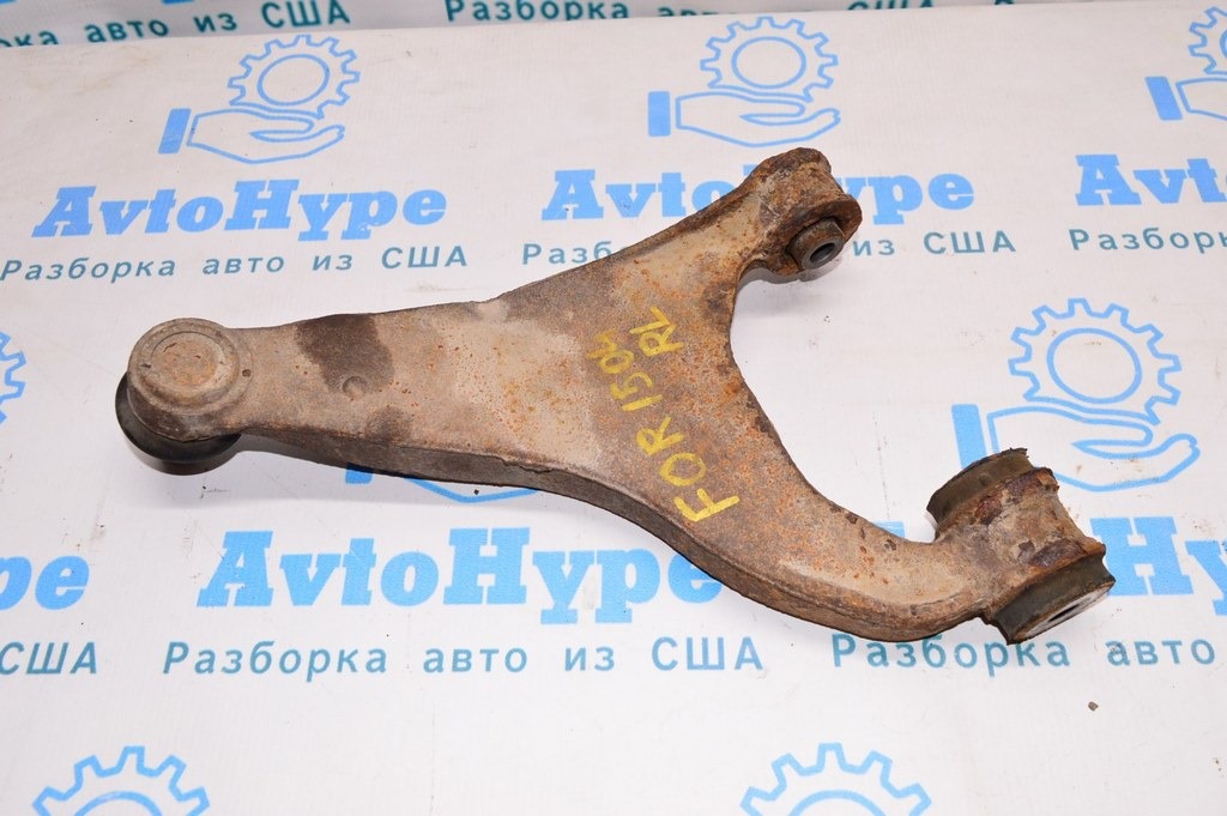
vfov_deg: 39.9
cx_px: 614
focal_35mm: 33
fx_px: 1124
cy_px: 408
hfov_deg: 57.3
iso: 1600
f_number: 8
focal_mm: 22
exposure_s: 1/80
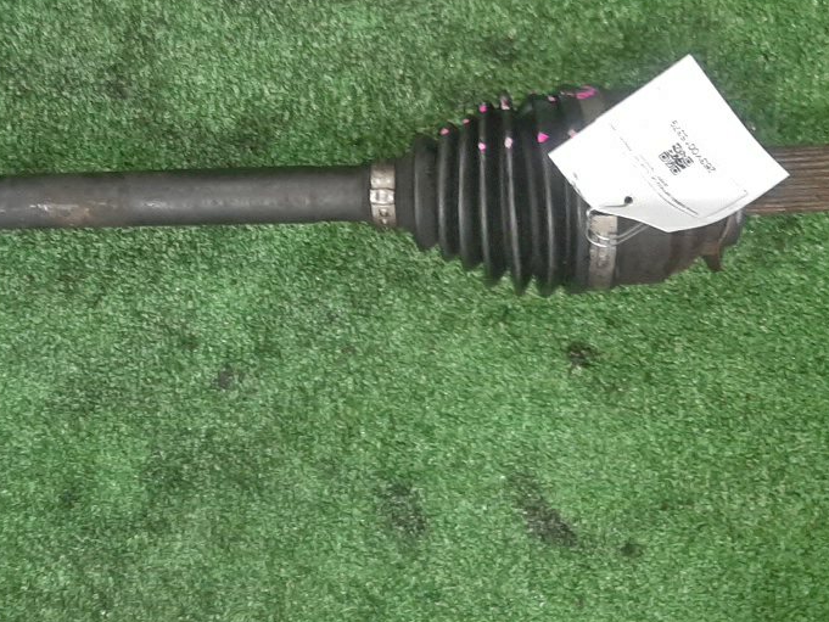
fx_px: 1317
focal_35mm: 55
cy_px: 153
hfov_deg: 33.5
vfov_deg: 26.2
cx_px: 123
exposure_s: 1/33
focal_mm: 3.93
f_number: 1.7
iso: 175
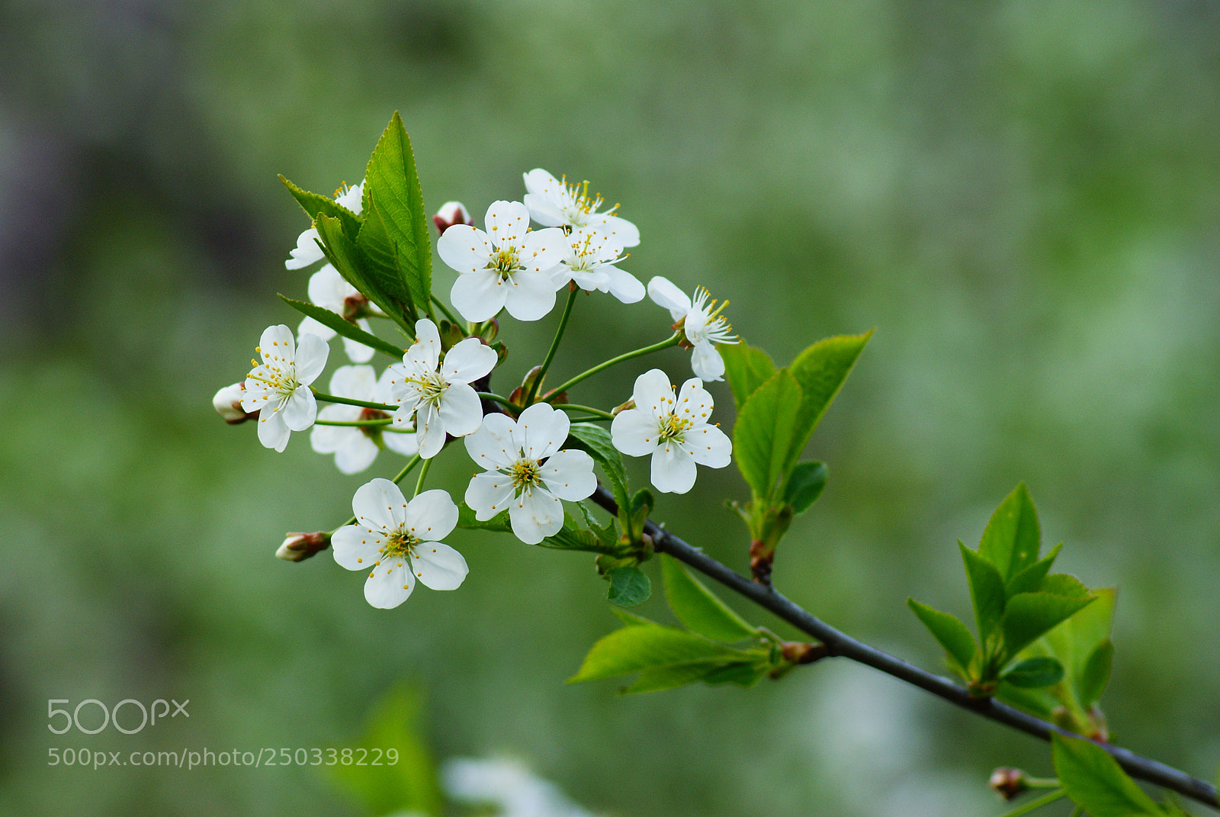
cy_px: 408
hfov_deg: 9.1
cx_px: 610
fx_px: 7634
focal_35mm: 225
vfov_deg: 6.1
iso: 200
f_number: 5.6
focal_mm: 150
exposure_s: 1/80
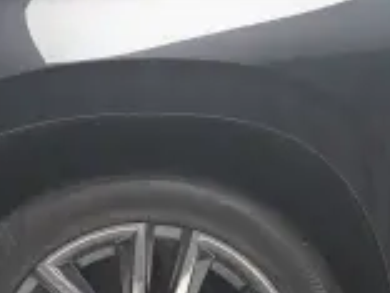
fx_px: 597
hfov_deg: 35.8
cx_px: 130
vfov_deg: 25.3
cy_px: 333
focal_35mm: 53
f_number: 1.7
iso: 160
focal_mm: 6.3
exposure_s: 1/50.3
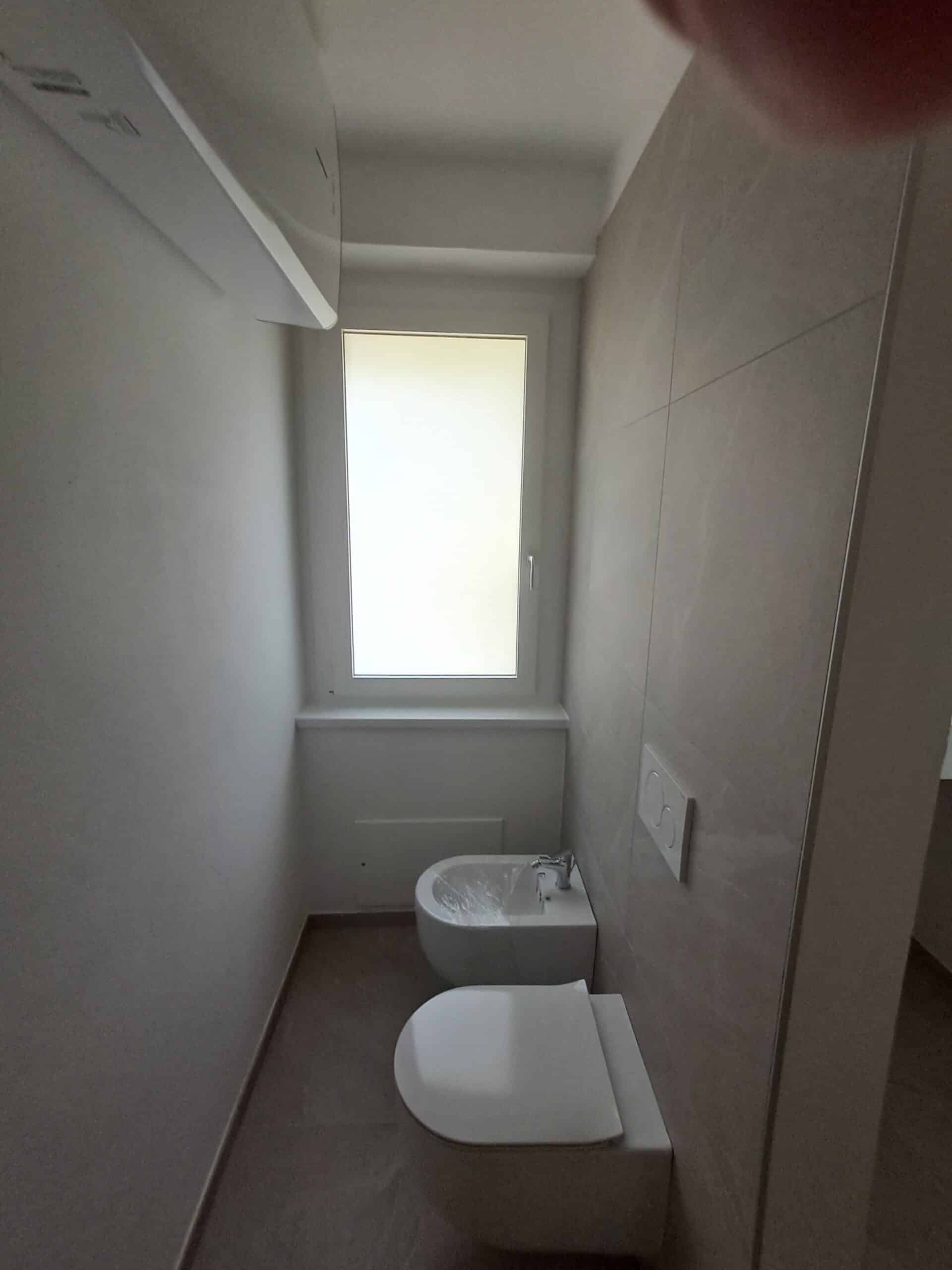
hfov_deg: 78.1
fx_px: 587
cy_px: 635
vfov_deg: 94.5
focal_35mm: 16
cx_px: 476
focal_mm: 1.64
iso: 64
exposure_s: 1/50
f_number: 2.2
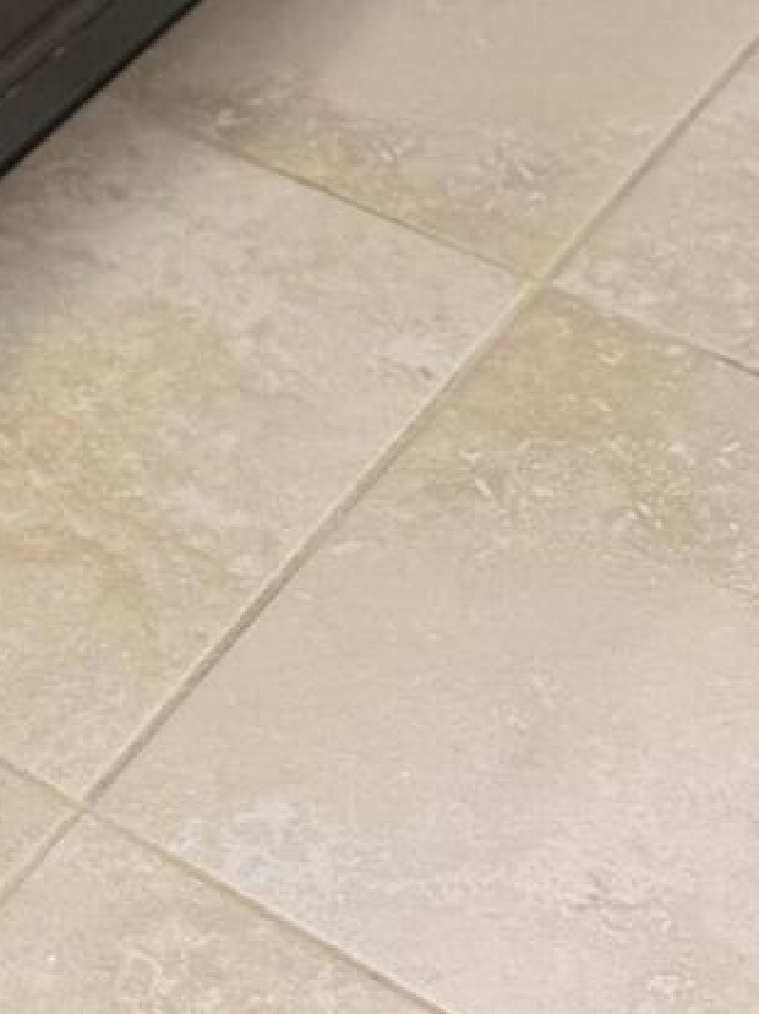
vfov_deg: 12.9
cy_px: -1430
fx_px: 3395
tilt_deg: -9.3
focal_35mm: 116
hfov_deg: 12.3
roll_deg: +1.9
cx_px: -313
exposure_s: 1/60
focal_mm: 6.76
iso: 160
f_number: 1.78
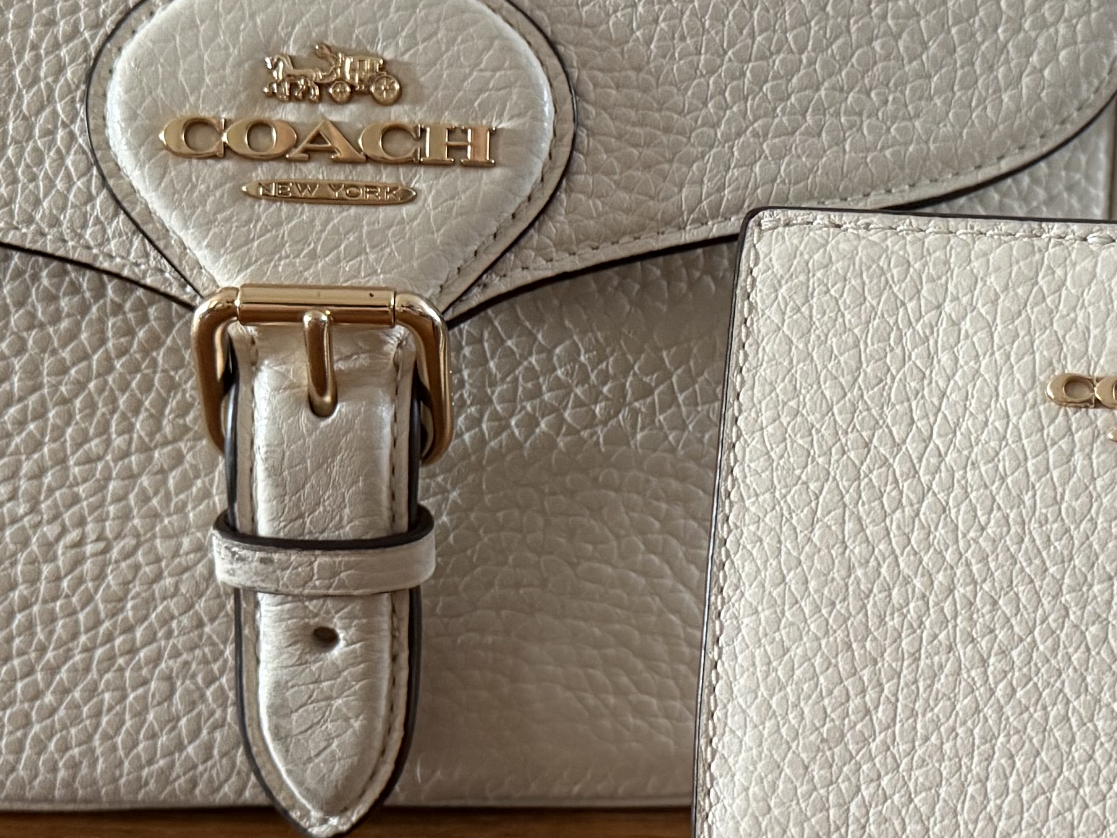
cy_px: 378
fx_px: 2259
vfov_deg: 21.0
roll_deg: -1.4
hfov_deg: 27.7
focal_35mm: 70
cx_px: 703
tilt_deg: -10.9
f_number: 1.78
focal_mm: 6.76
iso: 800
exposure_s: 1/60
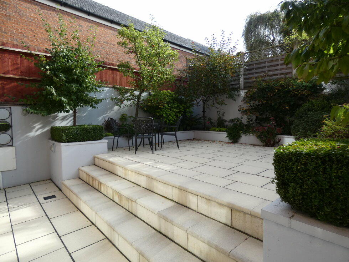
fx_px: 202
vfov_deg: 66.0
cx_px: 174
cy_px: 131
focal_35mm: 20
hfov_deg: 81.8
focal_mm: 3.6
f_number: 2.8
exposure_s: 1/500
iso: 80
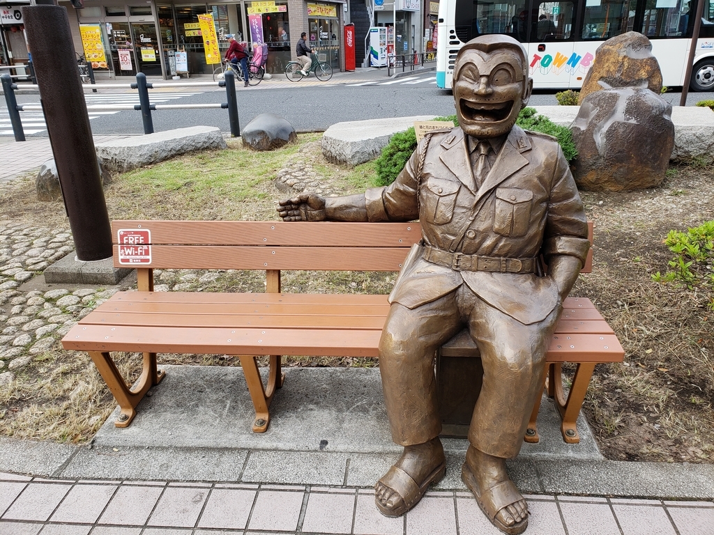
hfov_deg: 67.3
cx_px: 357
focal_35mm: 26
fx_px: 536
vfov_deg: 53.1
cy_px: 268
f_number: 2.4
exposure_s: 1/327
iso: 50
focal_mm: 4.3
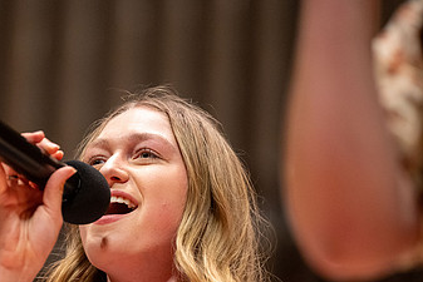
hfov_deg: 6.6
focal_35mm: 310
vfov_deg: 4.4
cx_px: 102
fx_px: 3644
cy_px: 232
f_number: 2.8
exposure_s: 1/640
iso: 3200
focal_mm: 180
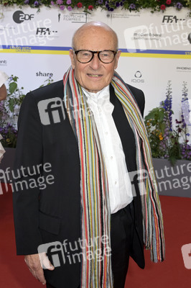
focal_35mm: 34
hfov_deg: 38.8
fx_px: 271
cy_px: 144
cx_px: 96
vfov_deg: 55.8
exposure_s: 1/250
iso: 640
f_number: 6.3
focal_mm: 34
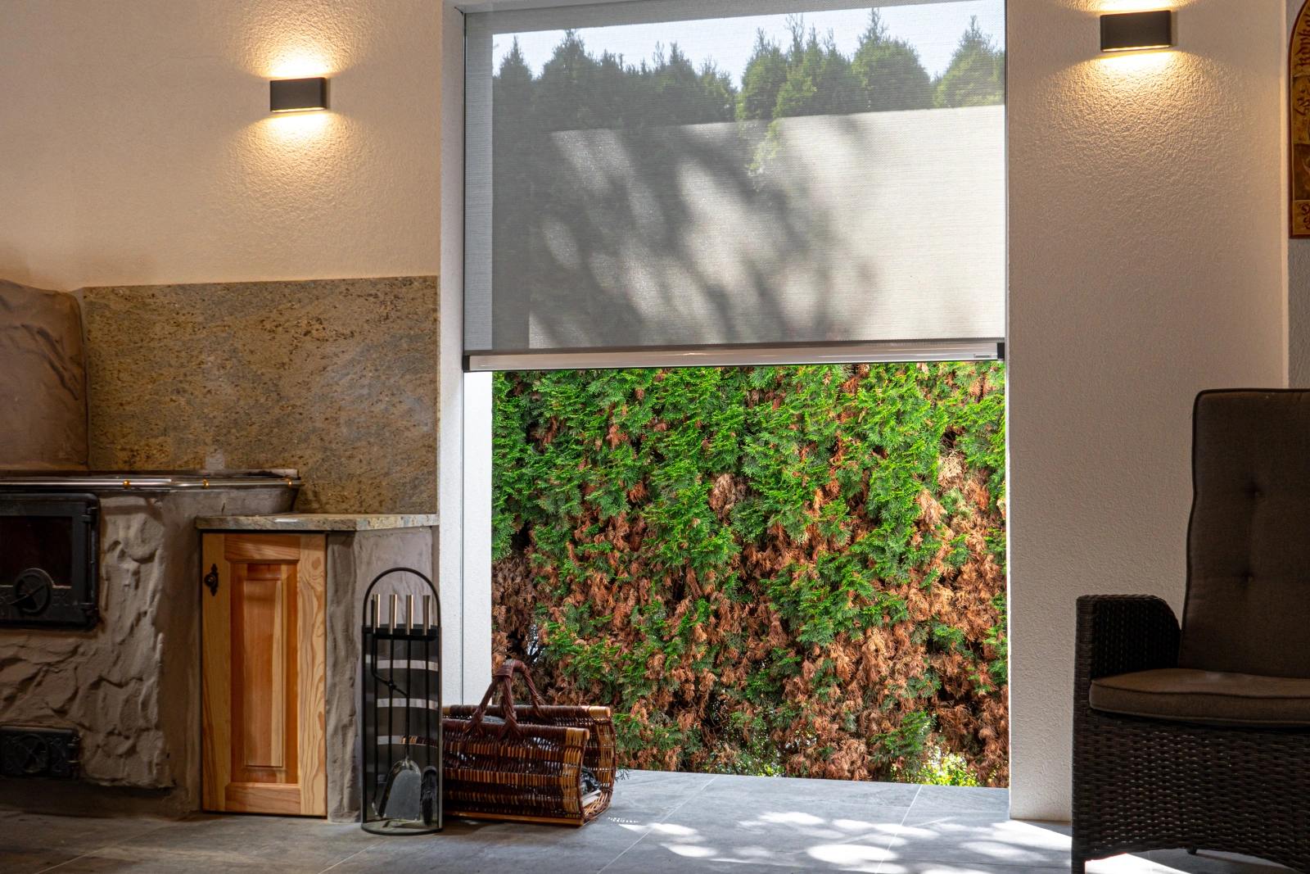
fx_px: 1528
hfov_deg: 46.4
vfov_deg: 31.9
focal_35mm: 42
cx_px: 655
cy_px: 437
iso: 320
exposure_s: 1/160
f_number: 4
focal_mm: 28
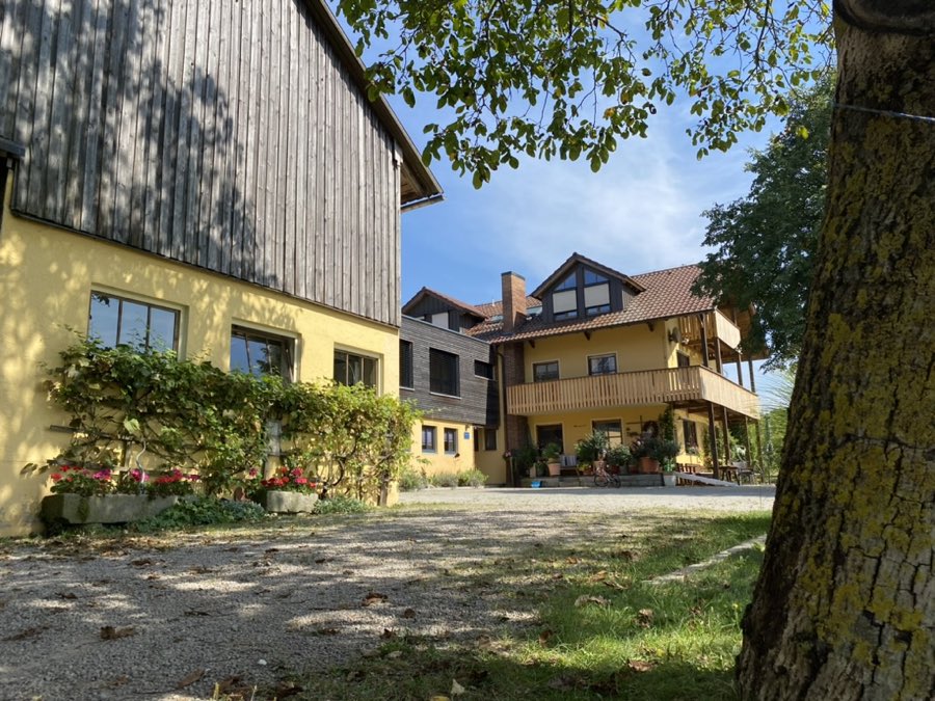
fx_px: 702
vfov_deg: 53.1
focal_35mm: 26
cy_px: 350
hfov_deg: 67.3
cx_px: 468
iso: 32
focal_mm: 4.25
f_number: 1.8
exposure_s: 1/1701
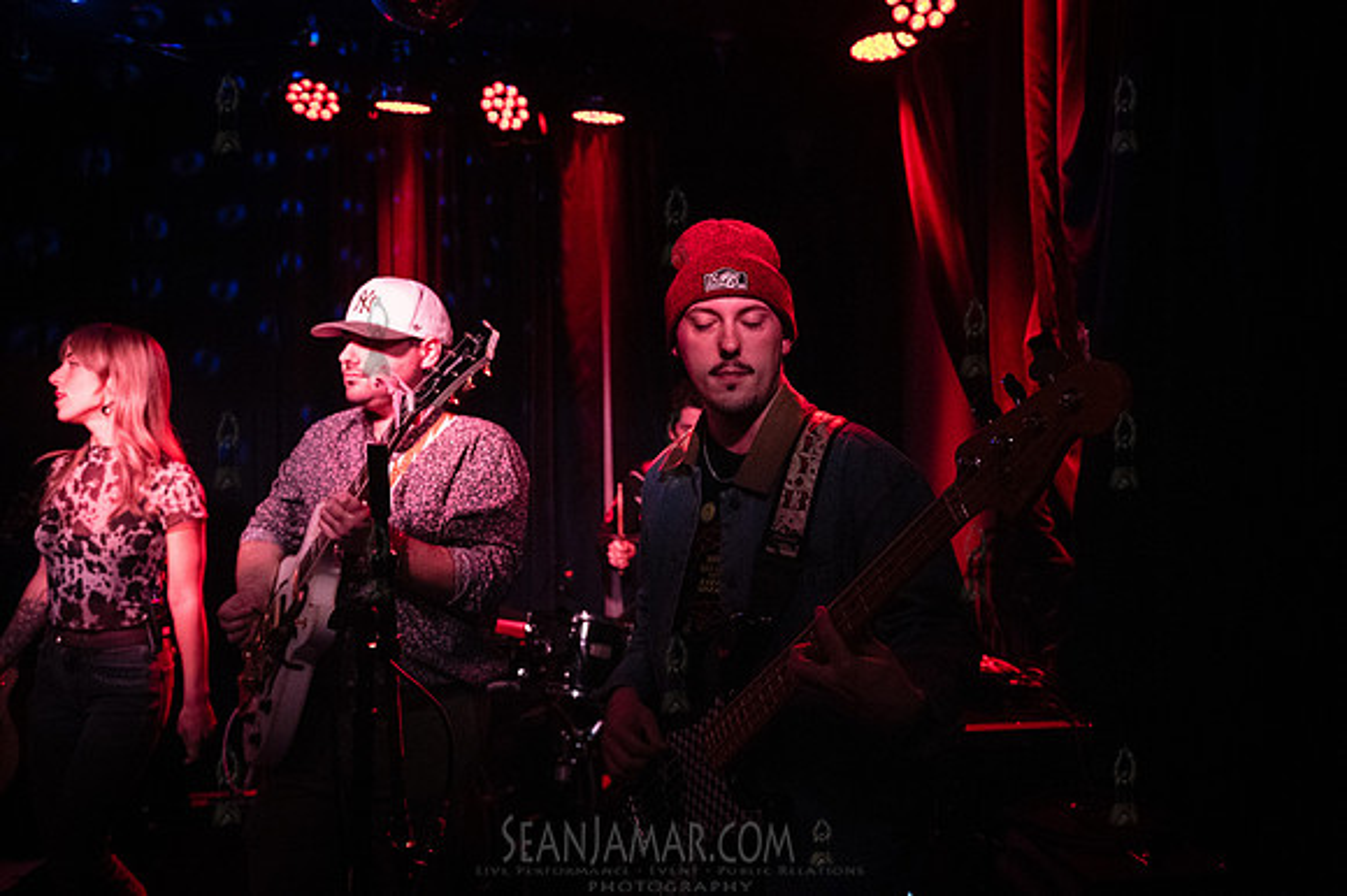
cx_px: 674
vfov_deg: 42.3
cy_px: 448
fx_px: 1159
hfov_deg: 60.3
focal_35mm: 31
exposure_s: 1/320
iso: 12800
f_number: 3.5
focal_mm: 31
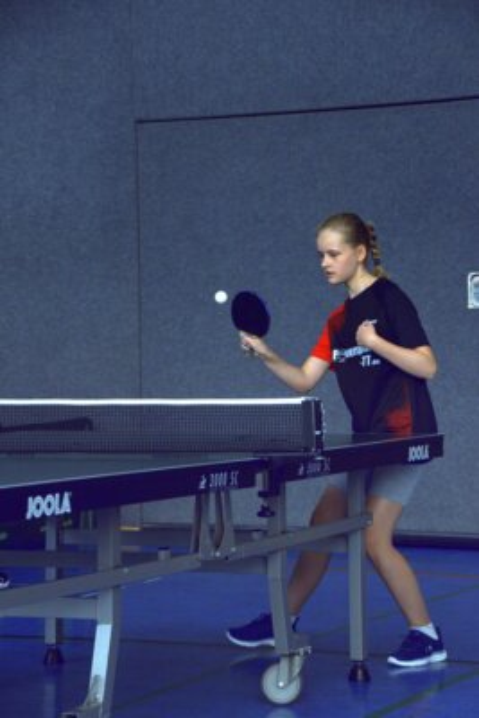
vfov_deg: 19.4
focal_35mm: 105
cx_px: 240
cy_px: 359
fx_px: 2094
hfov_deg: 13.1
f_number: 5.6
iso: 3200
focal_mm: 70
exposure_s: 1/1250
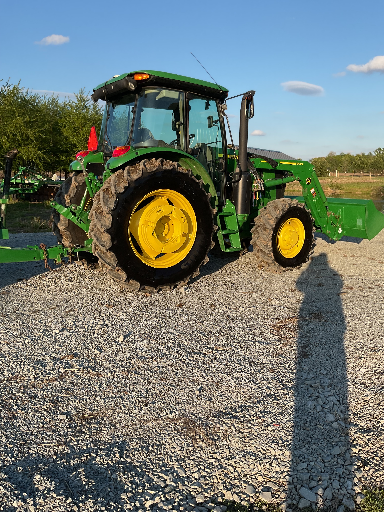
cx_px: 192
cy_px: 256
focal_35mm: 29
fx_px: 429
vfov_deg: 61.7
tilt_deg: -11.6
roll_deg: -0.7
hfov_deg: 48.2
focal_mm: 3
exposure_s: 1/962
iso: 16
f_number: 1.8
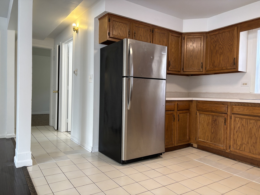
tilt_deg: -0.7
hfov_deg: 67.3
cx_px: 130
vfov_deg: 53.1
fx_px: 195
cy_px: 98
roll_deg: -2.5
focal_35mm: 26
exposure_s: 1/60
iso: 64
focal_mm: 5.96
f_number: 1.6
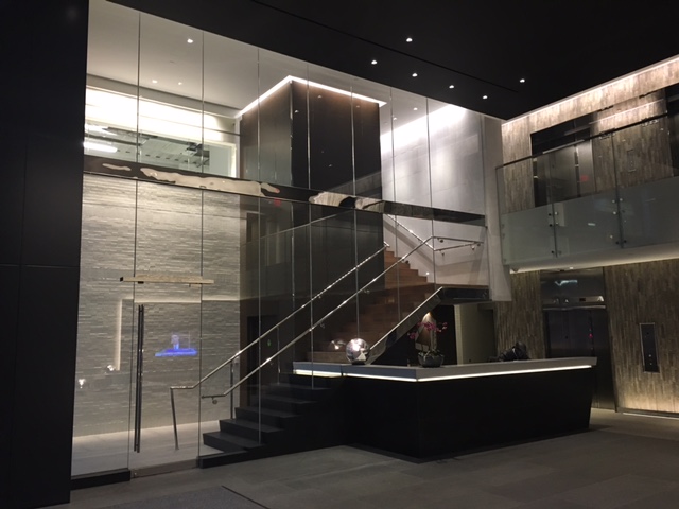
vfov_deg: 48.2
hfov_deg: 61.7
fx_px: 569
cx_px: 340
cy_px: 254
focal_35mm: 29
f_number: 2.2
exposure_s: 1/30
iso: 160
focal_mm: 4.15
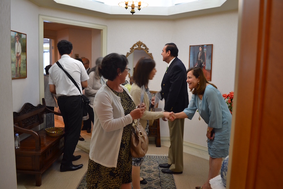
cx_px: 142
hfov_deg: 61.9
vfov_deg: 43.6
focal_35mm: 30
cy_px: 94
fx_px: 236
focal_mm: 20
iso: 400
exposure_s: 1/30
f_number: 3.8
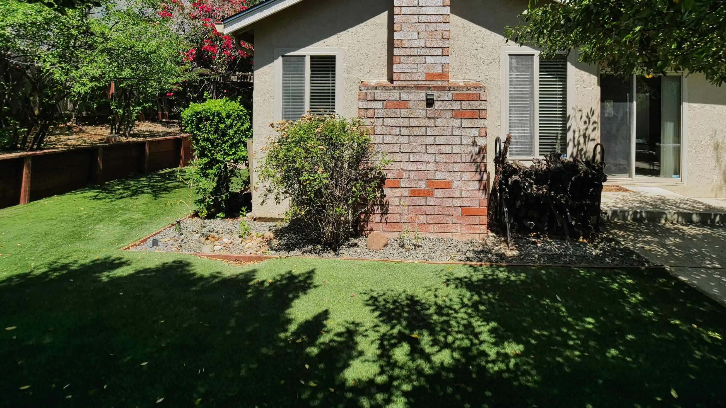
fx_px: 347
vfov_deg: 58.3
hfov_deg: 92.4
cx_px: 398
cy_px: 110
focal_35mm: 18
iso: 160
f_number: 4
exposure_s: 1/2000
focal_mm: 7
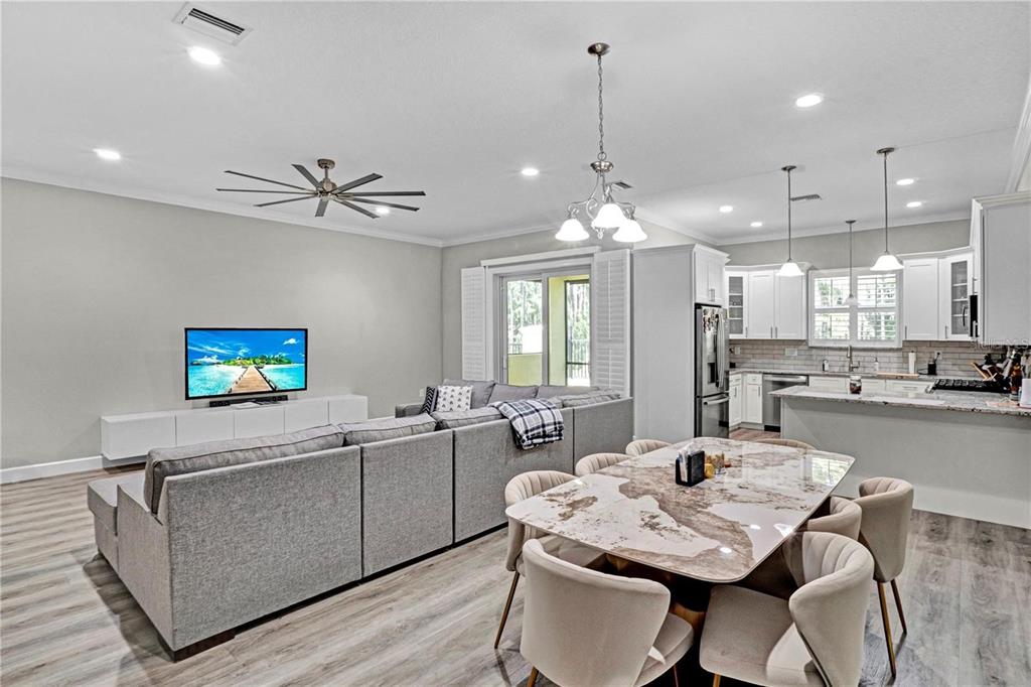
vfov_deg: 72.0
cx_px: 516
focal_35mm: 16
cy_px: 344
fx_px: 472
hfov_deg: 95.0
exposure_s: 1/3.33
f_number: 16
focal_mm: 11
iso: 320
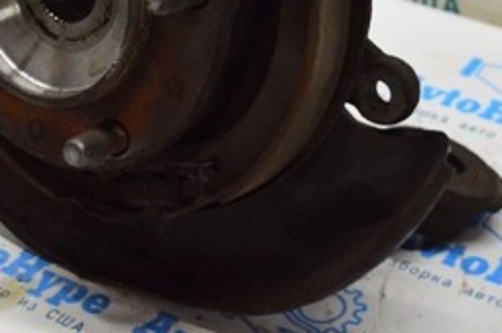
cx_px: 159
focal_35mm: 113
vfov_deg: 11.9
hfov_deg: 18.1
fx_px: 1573
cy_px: -34
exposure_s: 1/320
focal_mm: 30
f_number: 4.2
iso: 3200
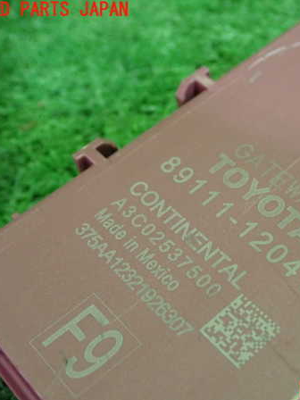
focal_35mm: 63
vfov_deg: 30.7
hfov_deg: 23.0
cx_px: 234
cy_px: 200
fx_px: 728
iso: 800
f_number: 3.1
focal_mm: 8.4
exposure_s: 1/25
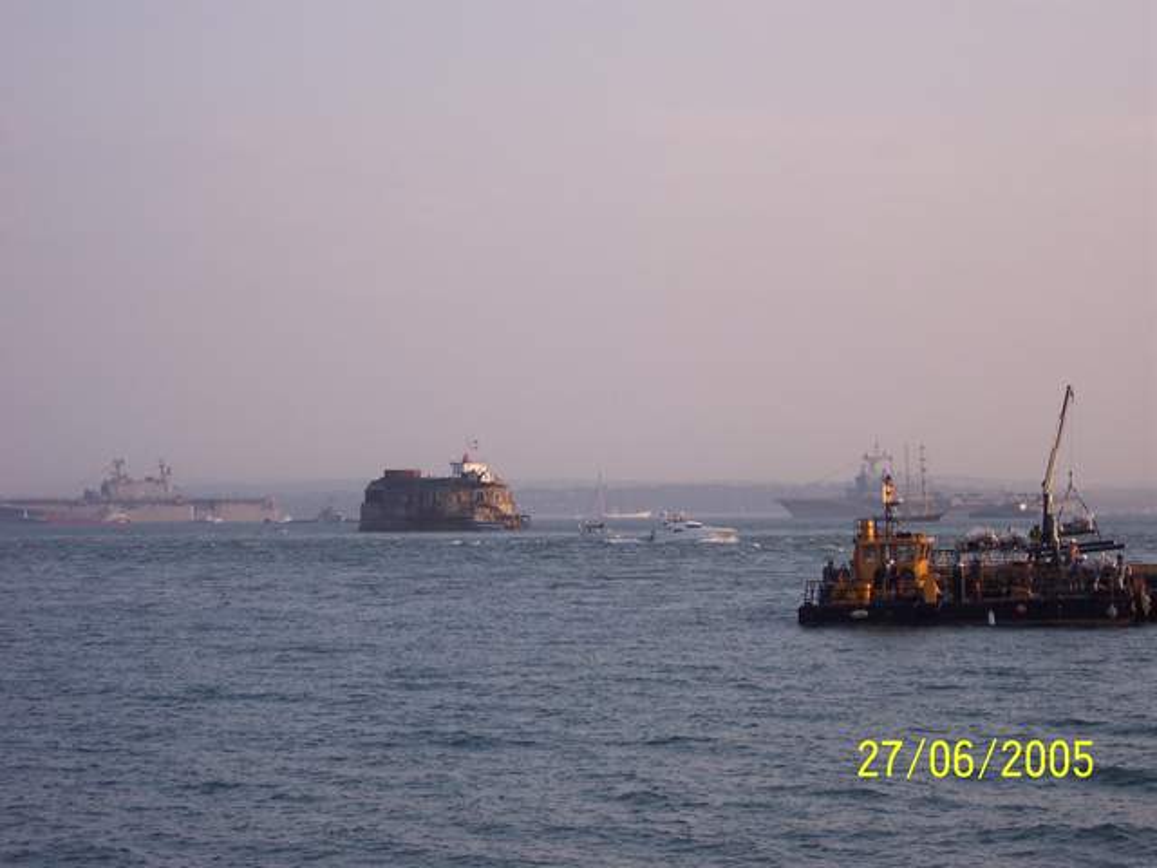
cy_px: 434
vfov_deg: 13.0
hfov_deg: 17.3
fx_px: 3810
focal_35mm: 114
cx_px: 578
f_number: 4.8
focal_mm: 24
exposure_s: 1/500
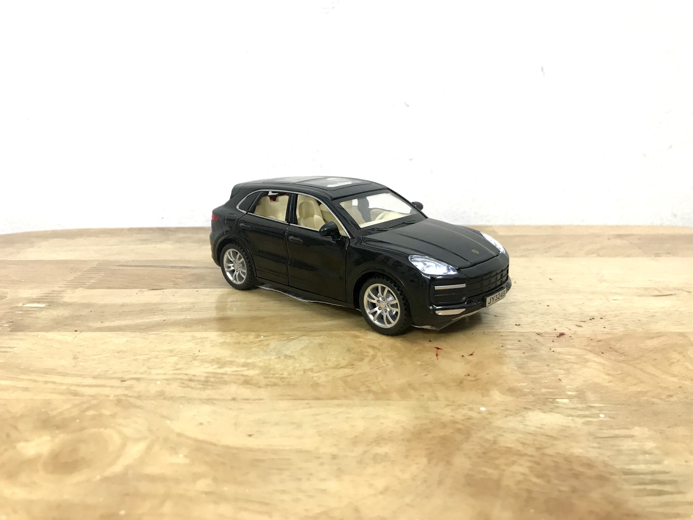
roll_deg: +1.6
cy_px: 260
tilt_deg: -13.9
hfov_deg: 63.4
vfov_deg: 49.7
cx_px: 346
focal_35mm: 28
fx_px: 561
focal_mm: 3.99
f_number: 1.8
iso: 40
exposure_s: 1/17
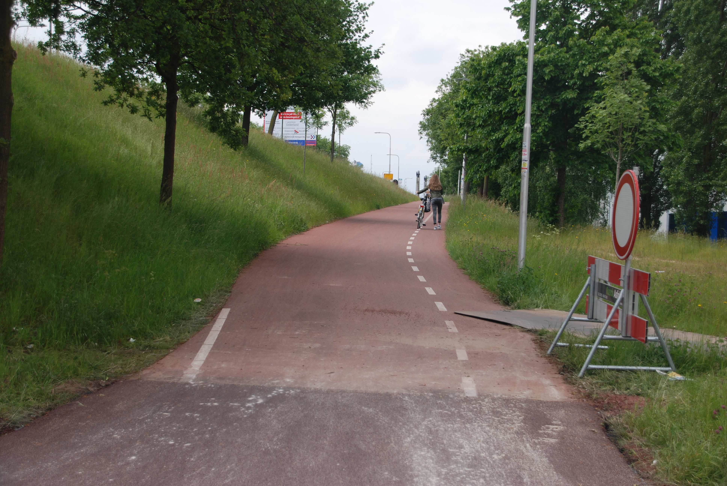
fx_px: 1334
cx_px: 364
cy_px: 243
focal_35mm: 66
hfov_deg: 30.5
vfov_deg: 20.7
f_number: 7.1
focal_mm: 44
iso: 100
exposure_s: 1/200
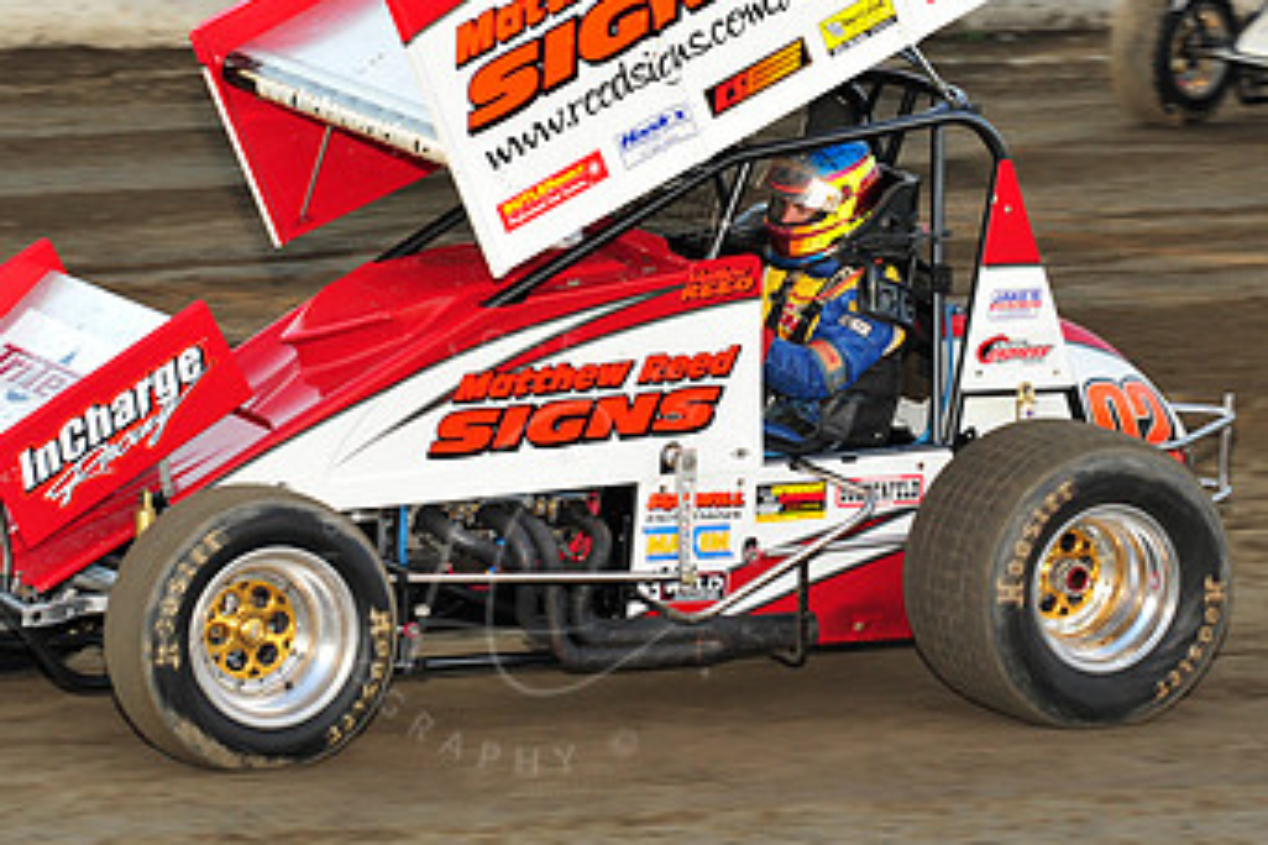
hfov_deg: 10.8
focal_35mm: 190
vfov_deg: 7.2
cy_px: 208
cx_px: 534
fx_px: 6692
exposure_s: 1/320
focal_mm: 112
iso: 640
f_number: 8
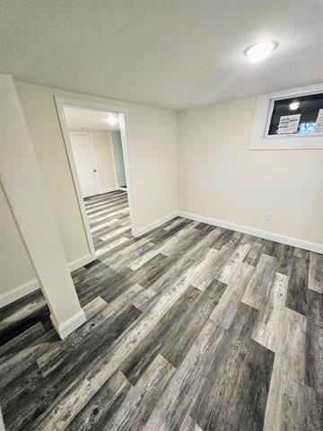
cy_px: 216
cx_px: 162
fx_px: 162
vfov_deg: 106.2
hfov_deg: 89.9
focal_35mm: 13
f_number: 2.2
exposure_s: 1/60
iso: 320
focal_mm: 1.74
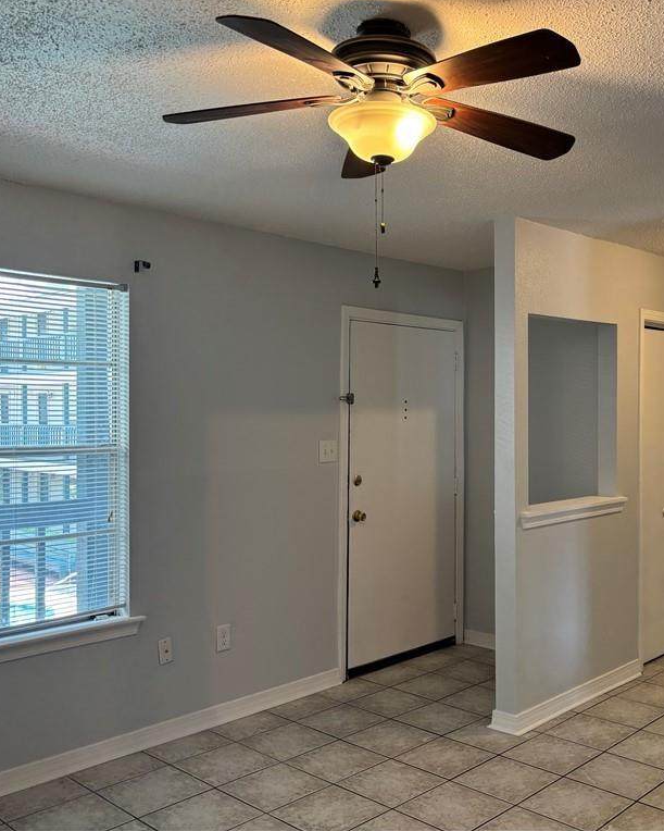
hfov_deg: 42.7
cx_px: 444
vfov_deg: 52.8
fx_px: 835
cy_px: 414
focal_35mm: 34
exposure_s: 1/120
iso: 125
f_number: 1.6
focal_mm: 5.96
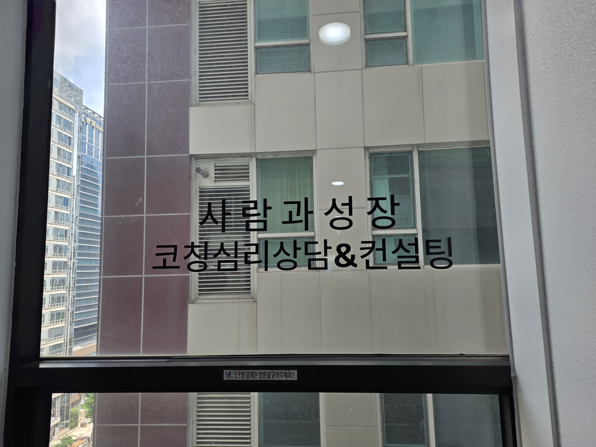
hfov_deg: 73.9
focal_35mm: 23
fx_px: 396
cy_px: 224
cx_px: 298
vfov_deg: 58.9
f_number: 1.7
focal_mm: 6.25
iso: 12
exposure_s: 1/138
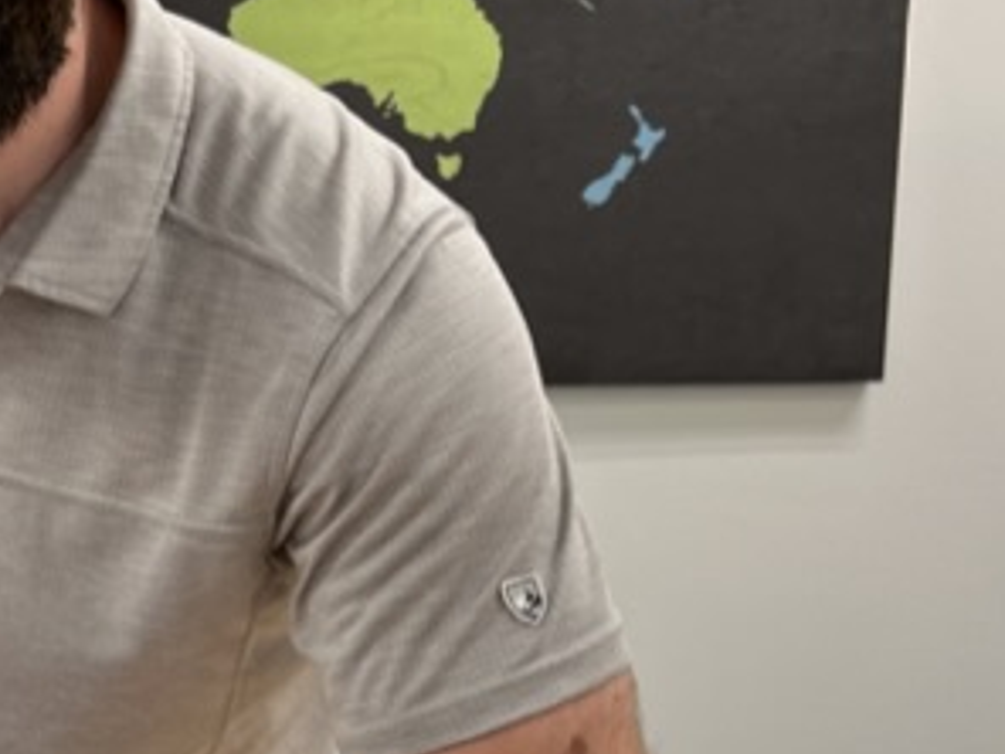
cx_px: -448
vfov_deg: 16.4
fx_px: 2613
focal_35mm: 90
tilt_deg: -7.1
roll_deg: +0.4
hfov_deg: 19.3
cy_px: 460
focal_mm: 5.7
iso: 80
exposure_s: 1/60
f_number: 1.5
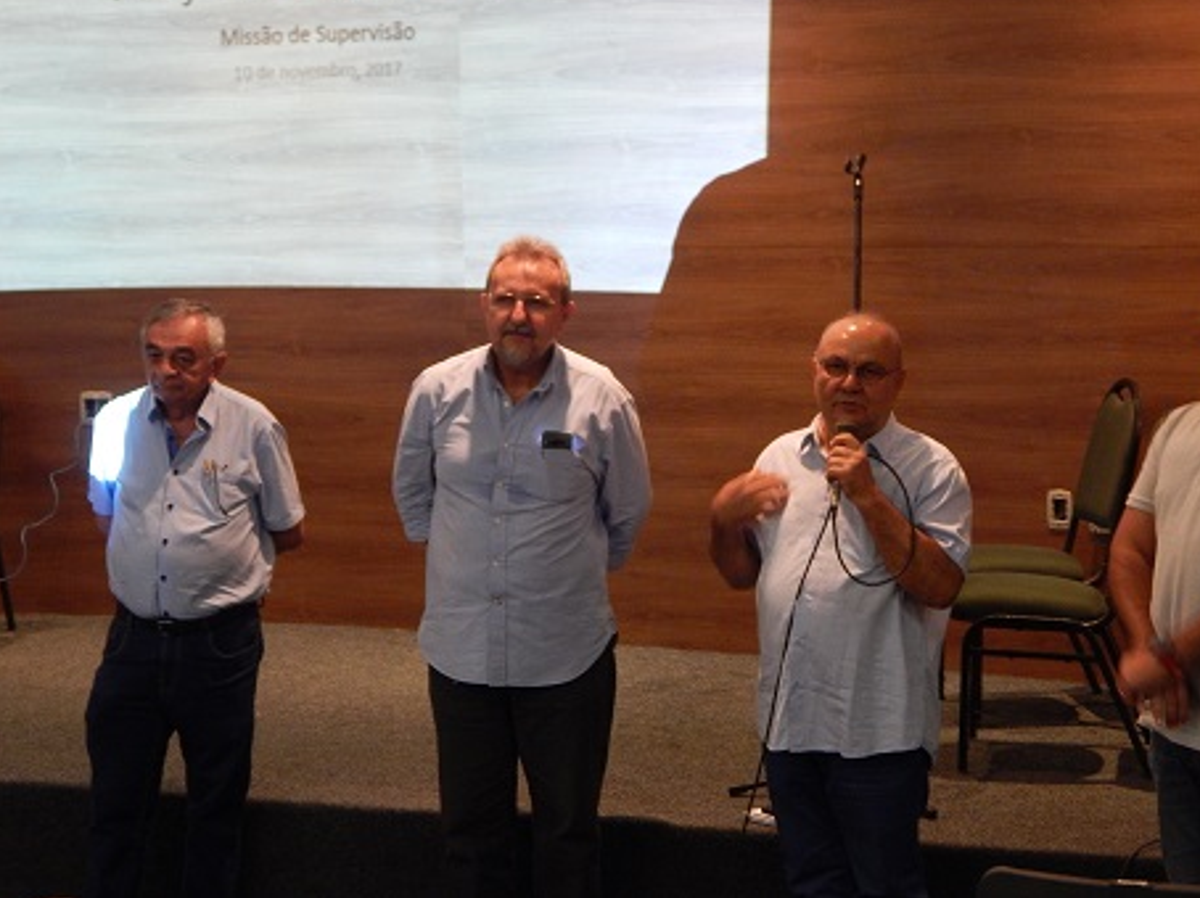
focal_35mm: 76
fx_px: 2633
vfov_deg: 19.4
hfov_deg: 25.7
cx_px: 616
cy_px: 413
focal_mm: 12.3
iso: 500
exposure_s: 1/8
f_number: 4.1
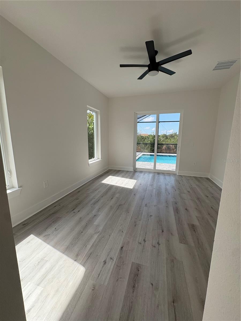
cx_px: 120
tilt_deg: -7.9
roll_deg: +0.4
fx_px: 130
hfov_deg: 85.7
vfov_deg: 102.1
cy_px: 160
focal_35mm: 14
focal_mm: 2.22
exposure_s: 1/495
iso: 40
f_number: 2.2
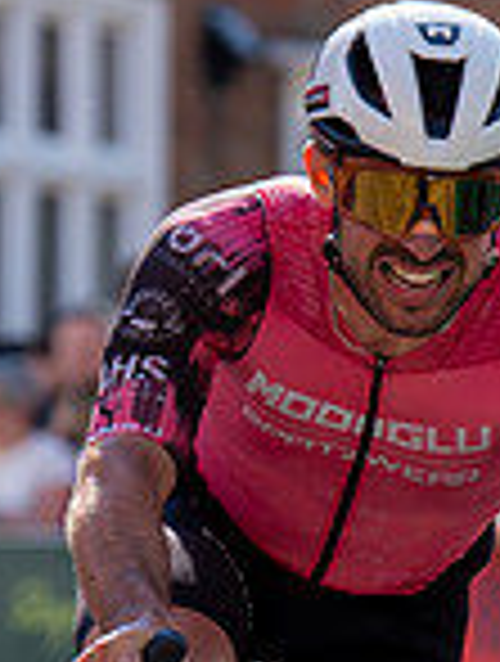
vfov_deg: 3.1
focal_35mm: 642
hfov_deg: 2.3
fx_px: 12311
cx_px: 585
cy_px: 621
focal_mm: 122
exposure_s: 1/1000
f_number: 3.5
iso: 160
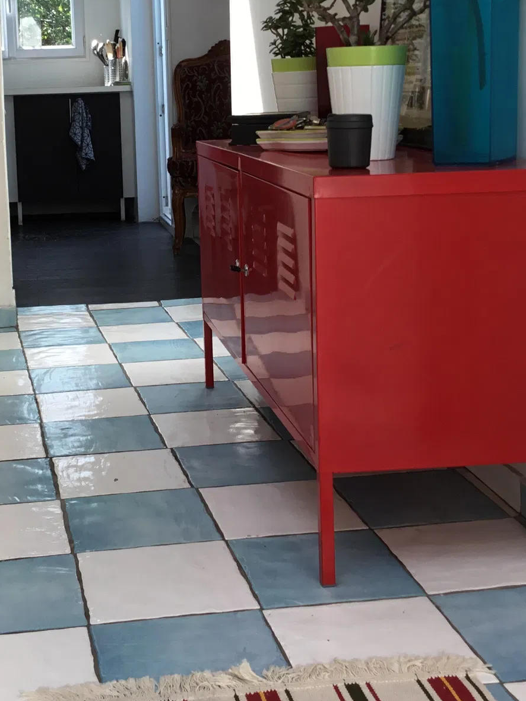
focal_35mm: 56
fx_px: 1134
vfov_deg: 34.0
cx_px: 147
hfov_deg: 25.9
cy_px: 219
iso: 25
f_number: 2.4
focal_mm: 3.3
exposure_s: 1/120
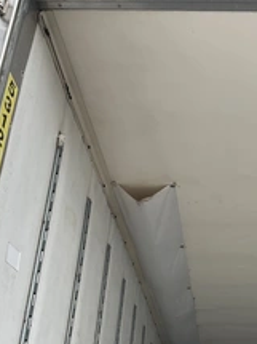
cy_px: 235
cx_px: 238
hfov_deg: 26.0
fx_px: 535
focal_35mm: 54
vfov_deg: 35.1
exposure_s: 1/284
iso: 25
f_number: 1.8
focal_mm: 3
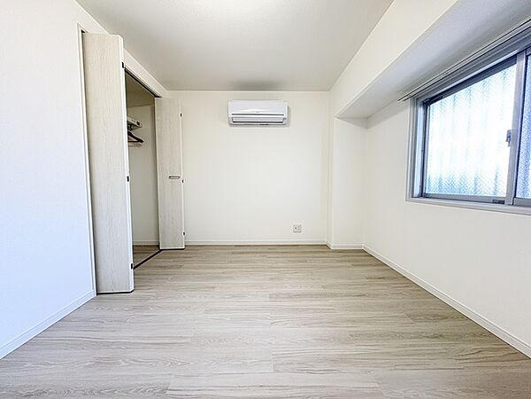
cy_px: 200
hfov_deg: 102.1
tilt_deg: -3.1
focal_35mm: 14
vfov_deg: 85.7
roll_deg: +1.0
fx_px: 215
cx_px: 266
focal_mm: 2.22
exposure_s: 1/50
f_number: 2.2
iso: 160
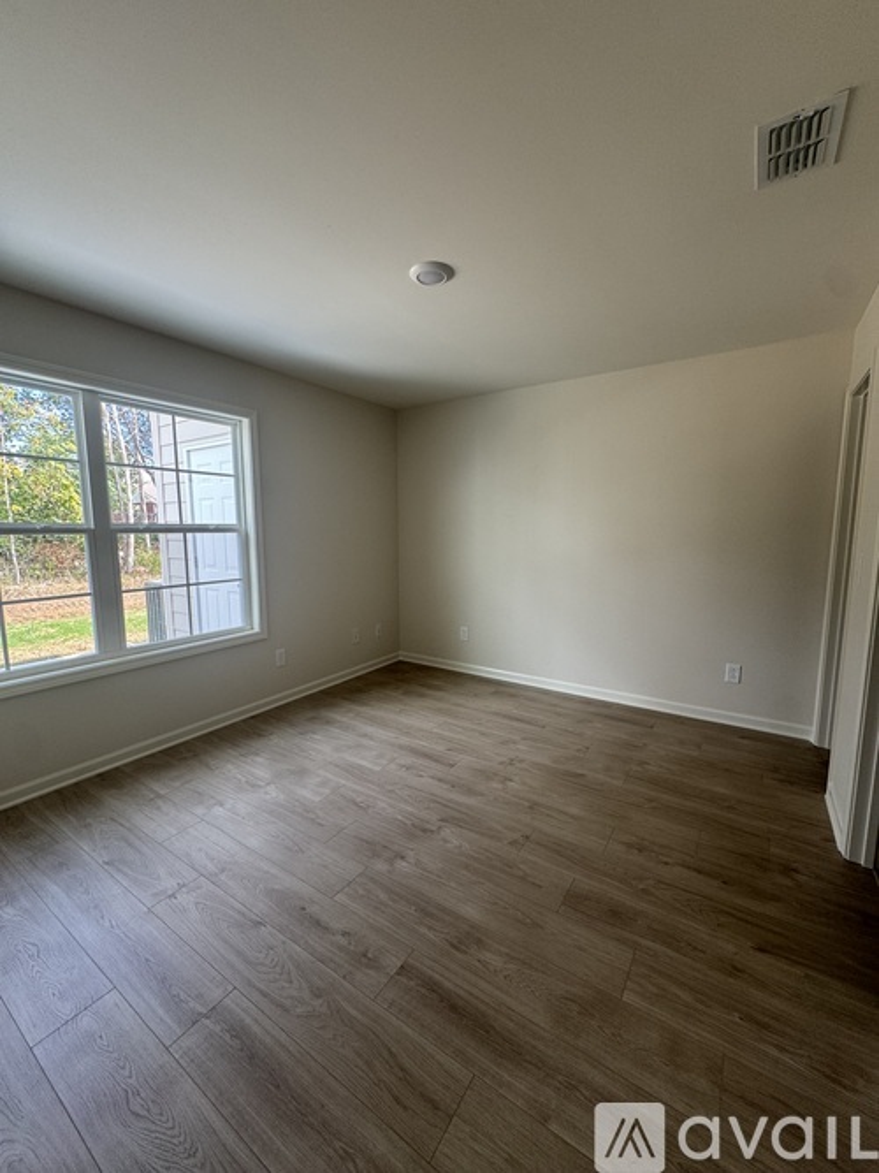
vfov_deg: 102.1
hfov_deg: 85.7
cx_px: 440
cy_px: 586
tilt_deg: -7.3
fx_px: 474
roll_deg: +0.5
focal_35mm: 14
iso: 80
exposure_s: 1/99
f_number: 2.2
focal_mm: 2.22
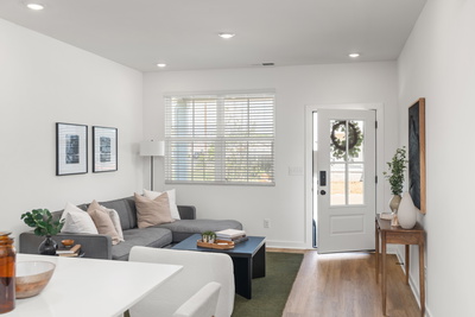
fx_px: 462
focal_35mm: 35
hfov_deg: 54.4
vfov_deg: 37.9
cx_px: 238
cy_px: 158
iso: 100
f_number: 8
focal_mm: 35
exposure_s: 1/5
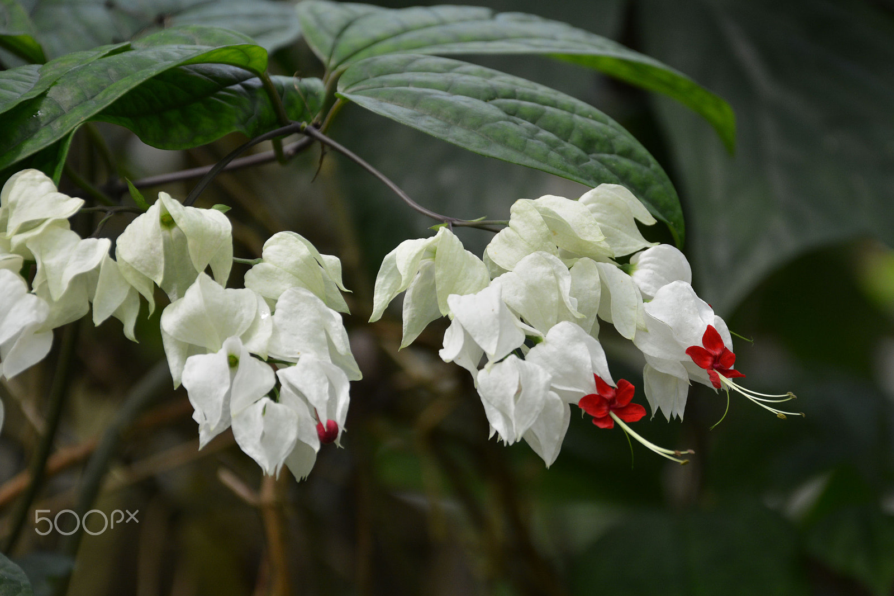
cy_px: 298
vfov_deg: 8.7
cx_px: 447
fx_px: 3910
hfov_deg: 13.0
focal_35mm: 158
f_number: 5.6
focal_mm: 105
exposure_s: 1/125
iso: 250
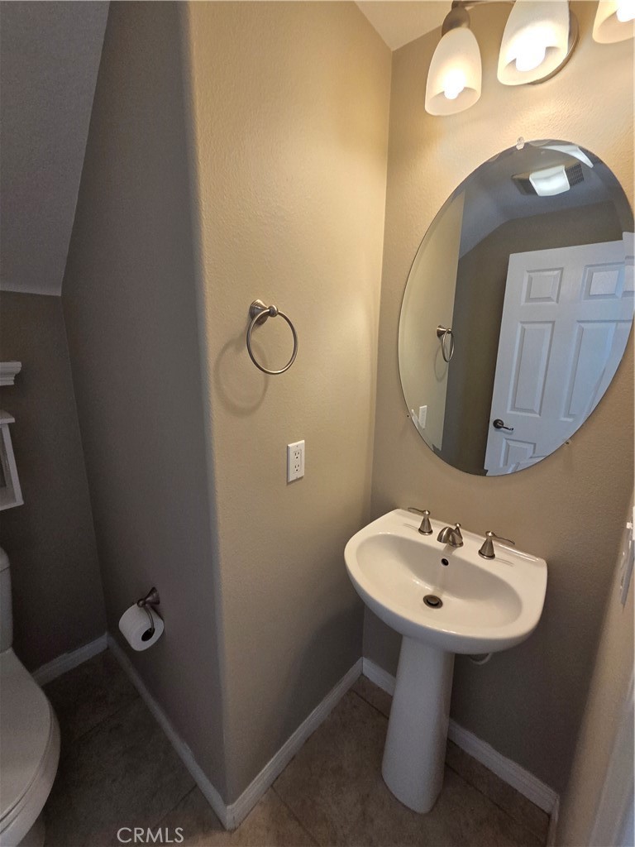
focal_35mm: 13
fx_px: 318
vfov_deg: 106.2
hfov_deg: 89.9
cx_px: 318
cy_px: 424
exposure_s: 1/120
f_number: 2.2
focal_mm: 2.2
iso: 125
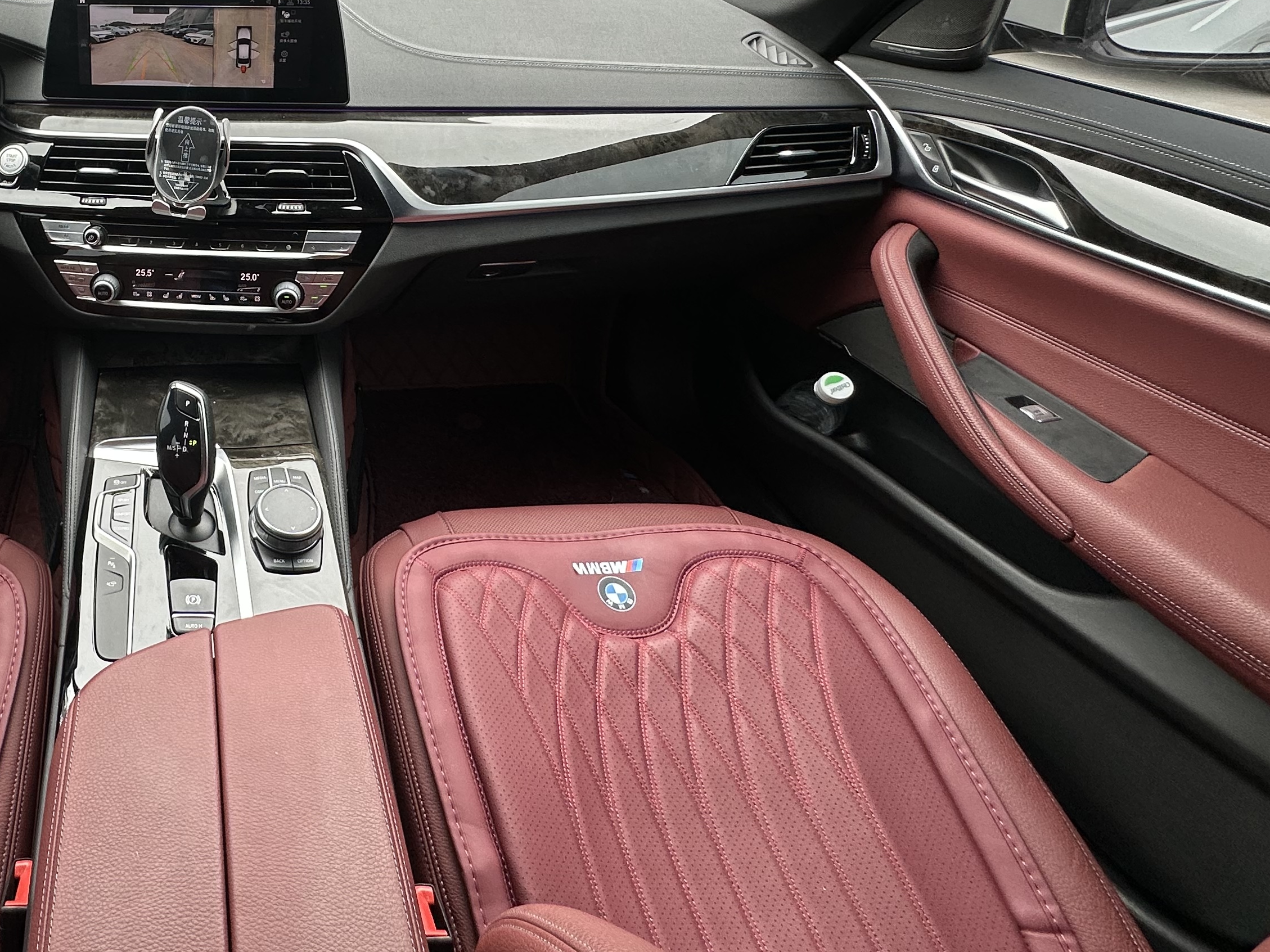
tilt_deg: -27.4
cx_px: 195
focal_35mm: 25
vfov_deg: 52.8
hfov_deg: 61.5
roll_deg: -0.3
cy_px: 258
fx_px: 917
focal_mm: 2.22
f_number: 2.2
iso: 50
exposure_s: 1/99
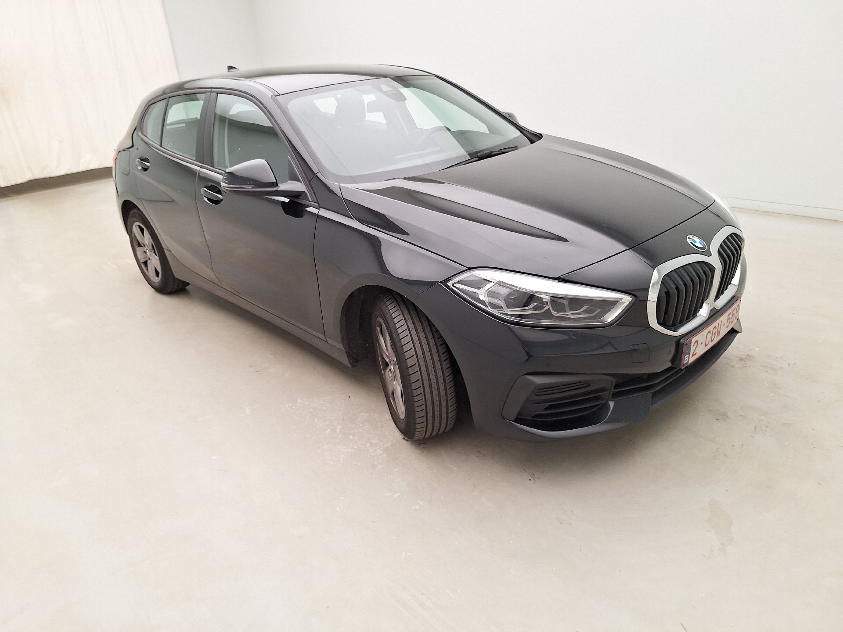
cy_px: 316
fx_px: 560
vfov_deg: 58.9
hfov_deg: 73.9
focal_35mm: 23
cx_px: 422
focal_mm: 5.54
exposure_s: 1/100
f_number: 1.8
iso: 64
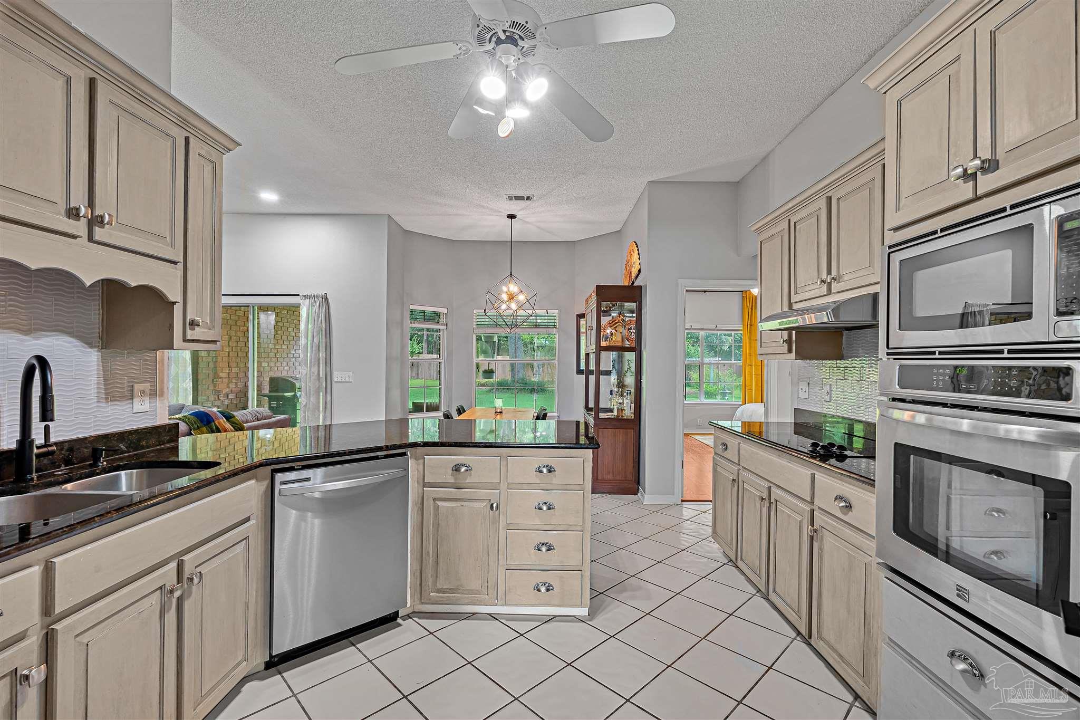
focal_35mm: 16
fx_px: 480
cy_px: 360
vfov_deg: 73.7
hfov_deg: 96.7
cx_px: 540
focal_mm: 16
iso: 500
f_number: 8
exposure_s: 1/1.25
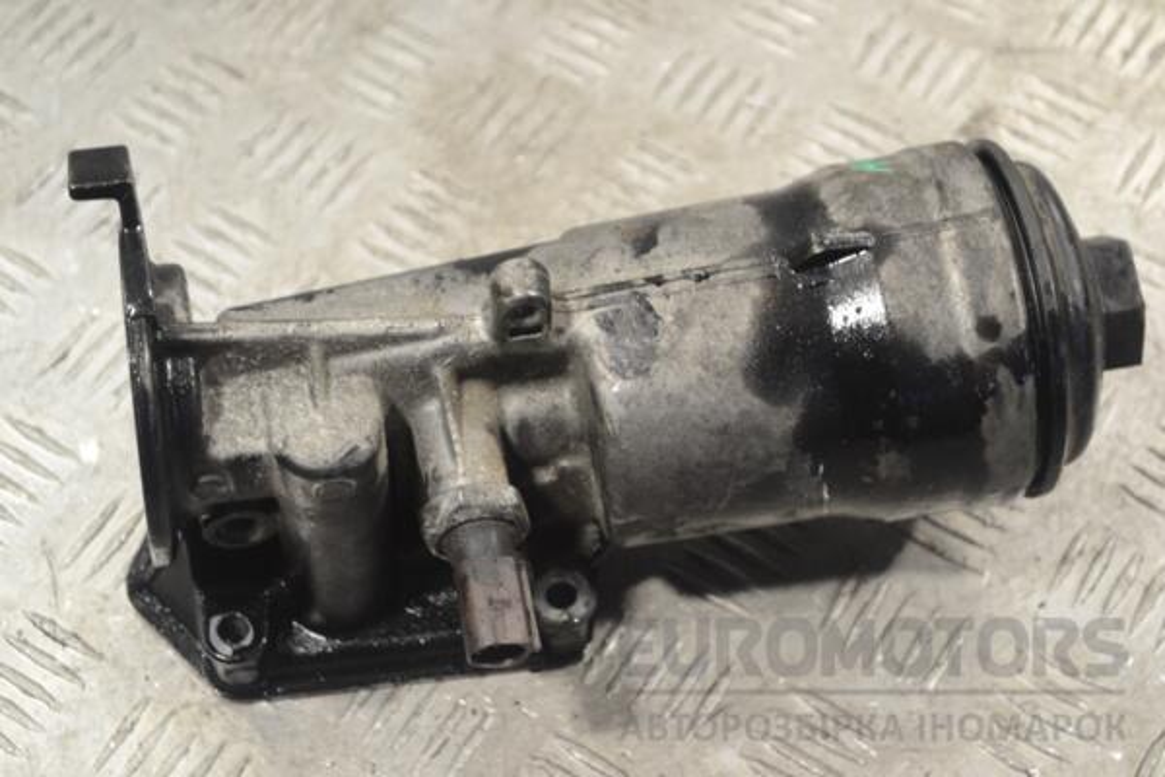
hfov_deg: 28.1
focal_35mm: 72
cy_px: 388
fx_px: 2330
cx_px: 582
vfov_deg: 18.9
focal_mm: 48
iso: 320
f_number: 5.3
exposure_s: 1/30
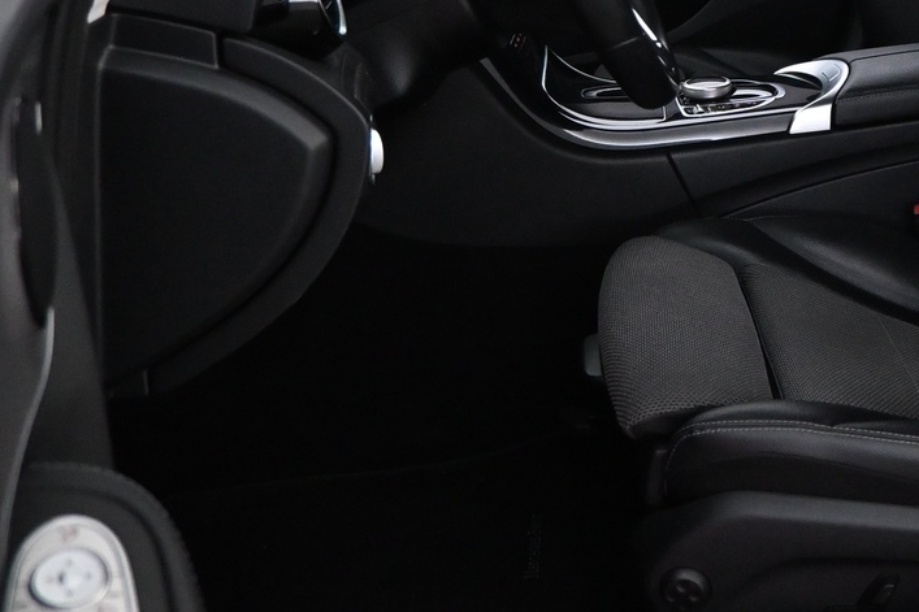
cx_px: 807
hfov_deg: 34.5
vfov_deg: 24.1
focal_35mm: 55
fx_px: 1404
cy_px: 87
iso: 3200
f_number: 3.5
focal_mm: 16
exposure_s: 1/80
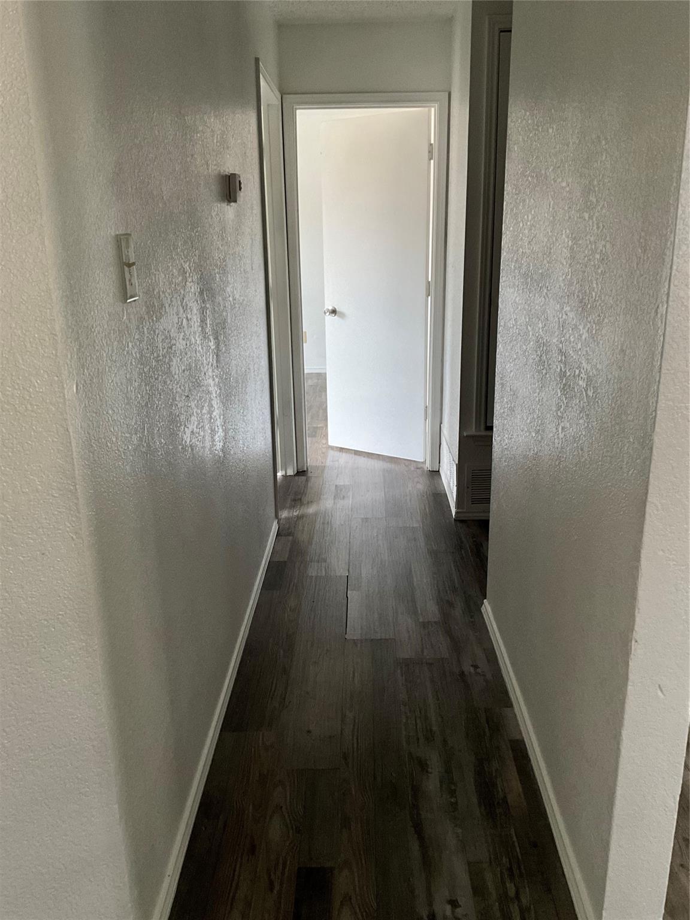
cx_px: 345
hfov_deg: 48.2
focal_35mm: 29
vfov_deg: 61.7
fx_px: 771
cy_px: 460
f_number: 1.8
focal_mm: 3
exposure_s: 1/60
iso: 160
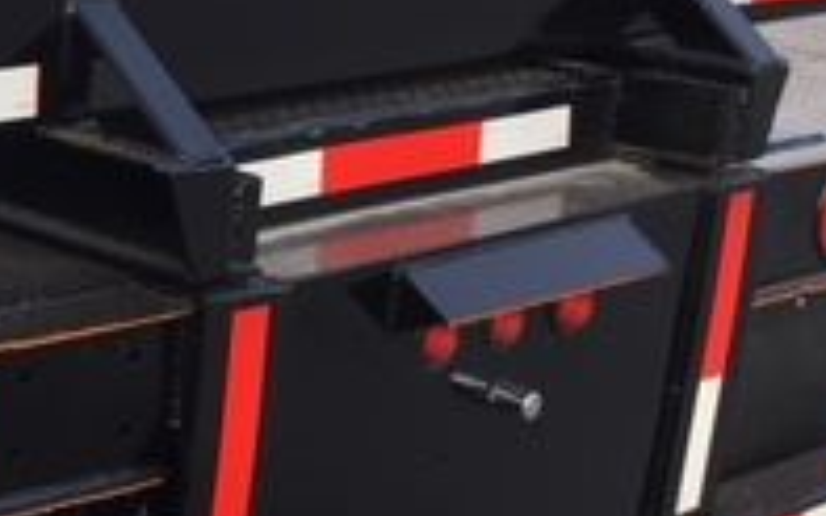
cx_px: -122
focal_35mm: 100
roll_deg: -1.2
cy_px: 248
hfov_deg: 19.7
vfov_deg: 13.1
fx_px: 2250
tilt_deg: -13.7
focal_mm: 4.15
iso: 25
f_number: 2.2
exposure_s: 1/475
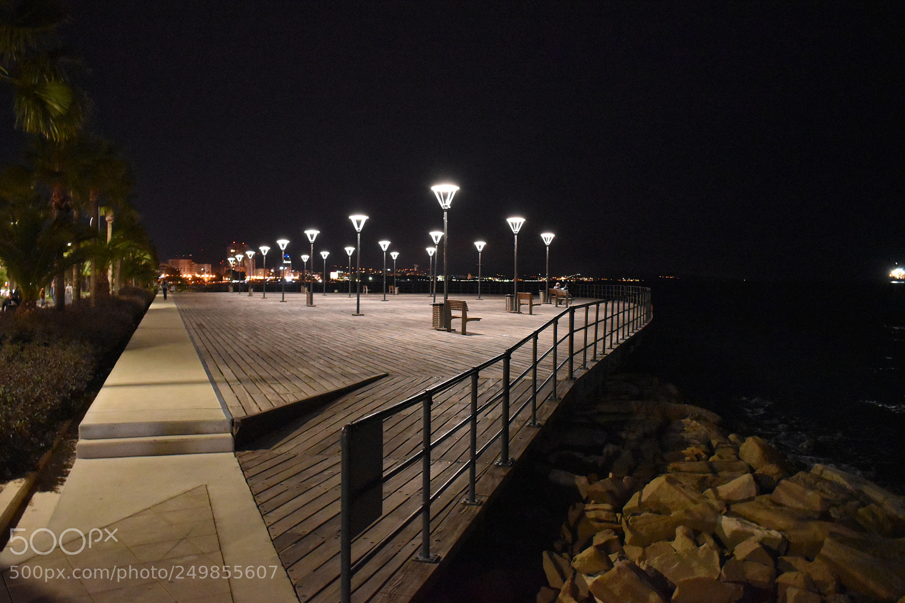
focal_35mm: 34
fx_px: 855
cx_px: 439
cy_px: 308
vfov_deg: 38.9
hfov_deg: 55.8
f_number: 3.8
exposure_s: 1/10
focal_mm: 22
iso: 6400
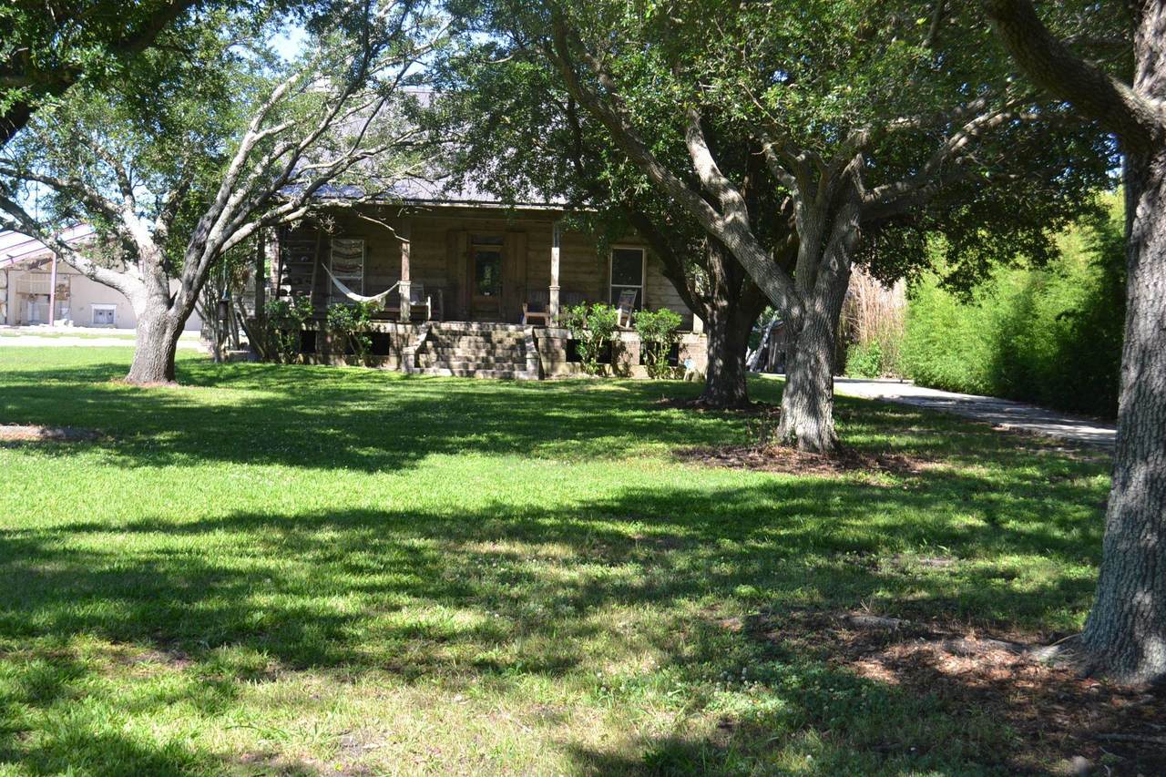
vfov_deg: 28.1
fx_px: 1554
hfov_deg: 41.1
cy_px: 388
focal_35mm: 48
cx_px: 583
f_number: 5.6
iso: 110
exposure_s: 1/125
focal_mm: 32
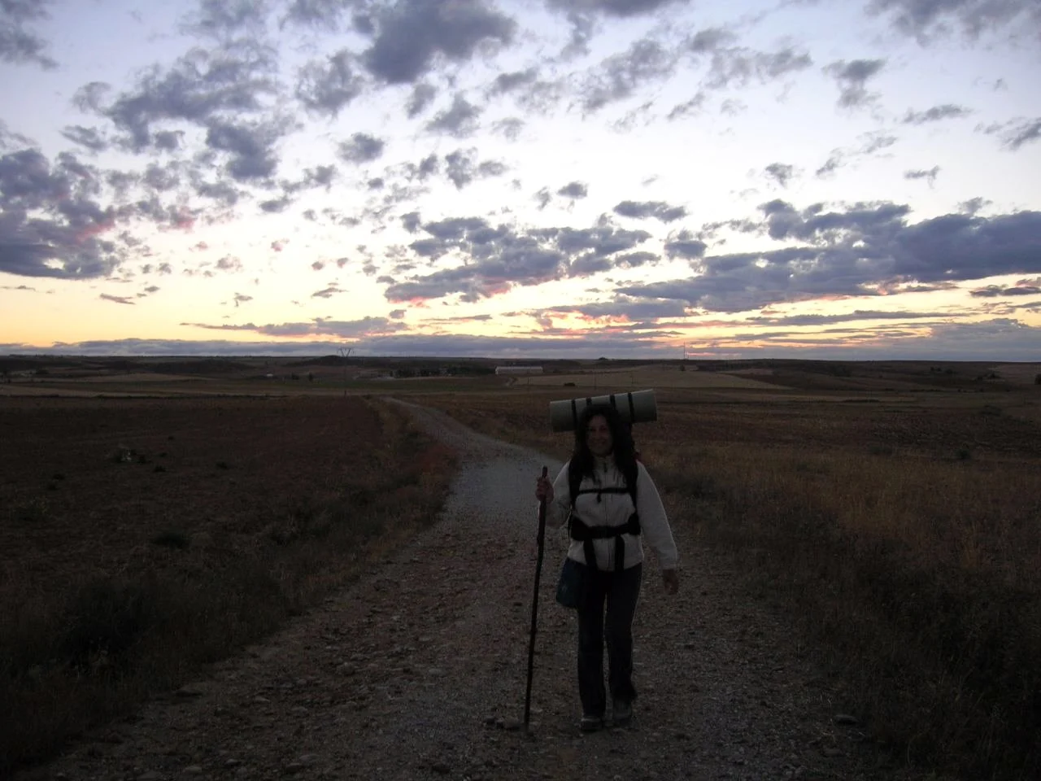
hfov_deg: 54.0
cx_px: 520
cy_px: 390
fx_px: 1022
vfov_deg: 41.8
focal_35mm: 34
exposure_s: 1/65
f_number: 2.9
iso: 50
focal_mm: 5.7
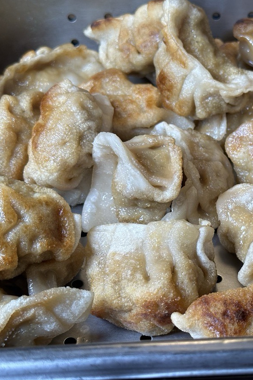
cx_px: 222
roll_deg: -1.6
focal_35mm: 67
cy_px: 190
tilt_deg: -44.4
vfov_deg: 30.1
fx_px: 706
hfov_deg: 20.0
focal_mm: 6.86
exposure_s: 1/1157
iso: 64
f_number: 1.78
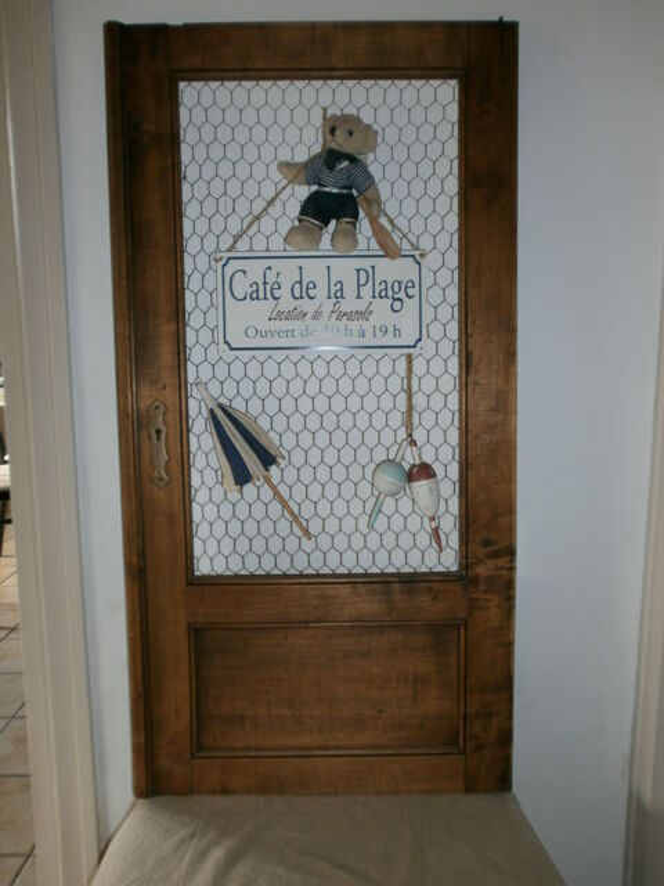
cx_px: 332
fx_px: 691
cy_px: 443
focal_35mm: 27
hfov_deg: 51.4
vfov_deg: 65.3
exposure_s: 1/30
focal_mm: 4.8
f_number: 2.9
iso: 100
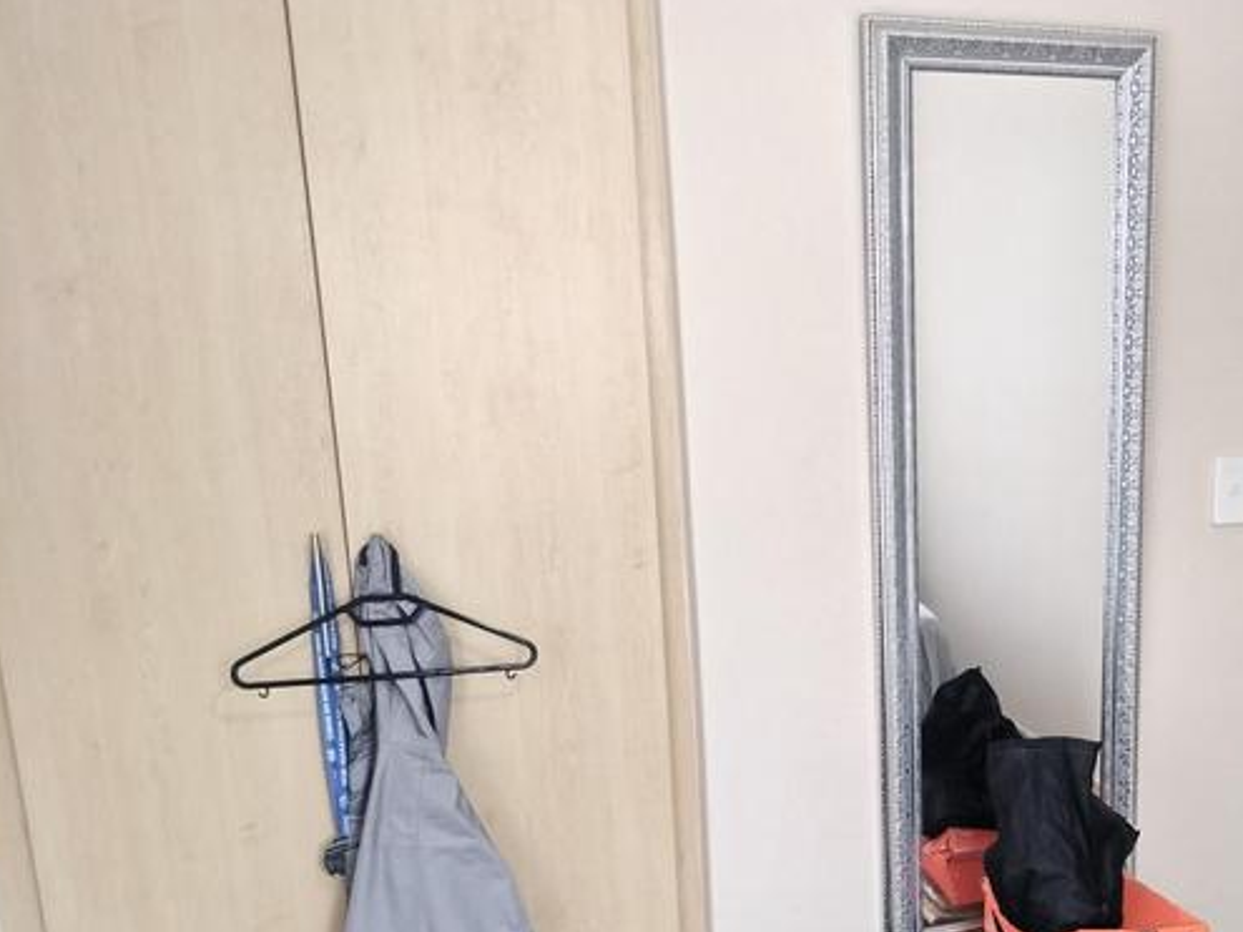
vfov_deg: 33.9
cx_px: 982
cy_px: 648
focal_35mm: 42
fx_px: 1508
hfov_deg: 42.9
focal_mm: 4.7
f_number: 1.8
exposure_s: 1/33.3
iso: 704
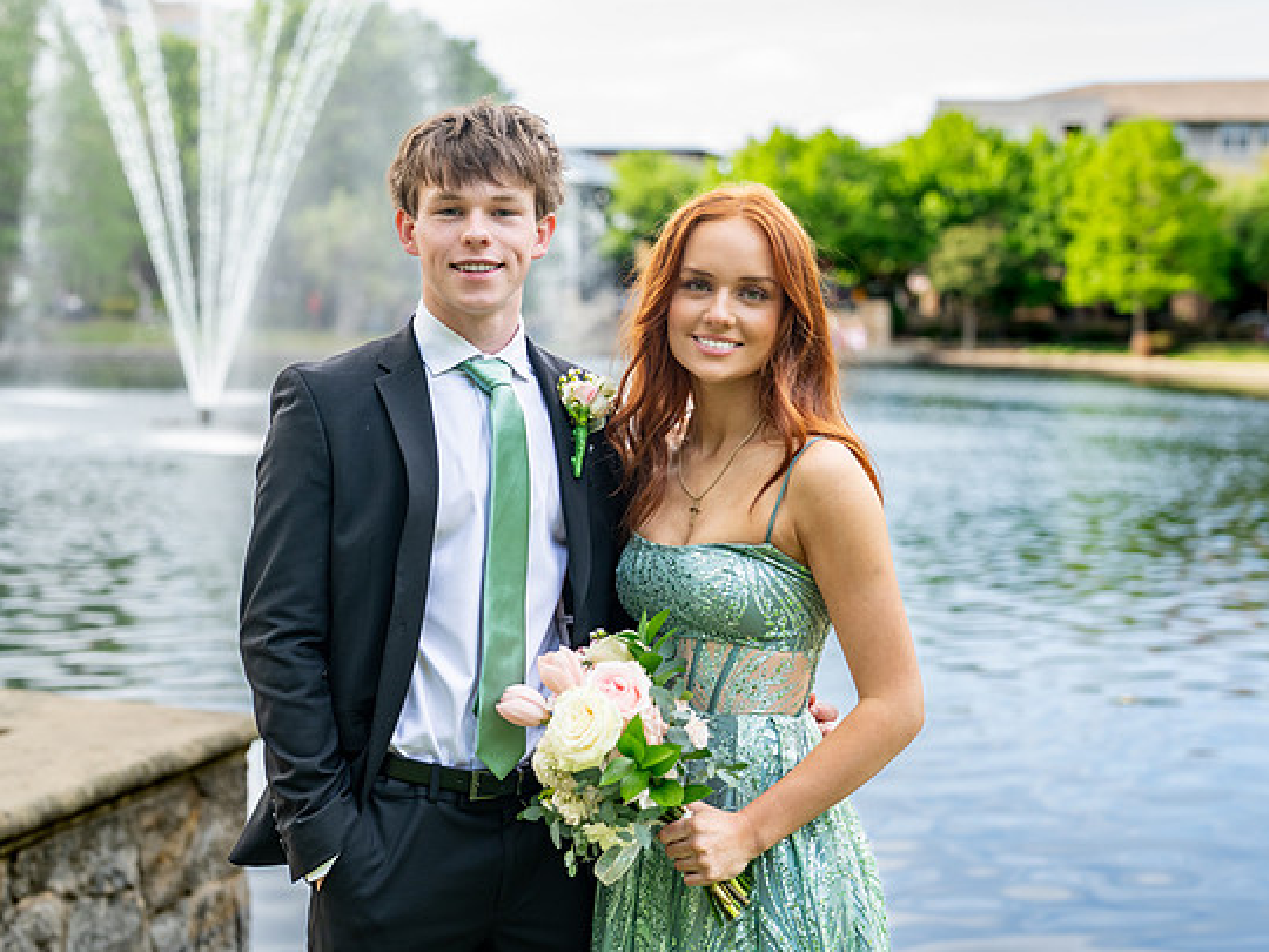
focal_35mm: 56
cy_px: 480
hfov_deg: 34.3
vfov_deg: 26.1
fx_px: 2053
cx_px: 628
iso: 200
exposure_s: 1/400
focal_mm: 50
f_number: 2.5
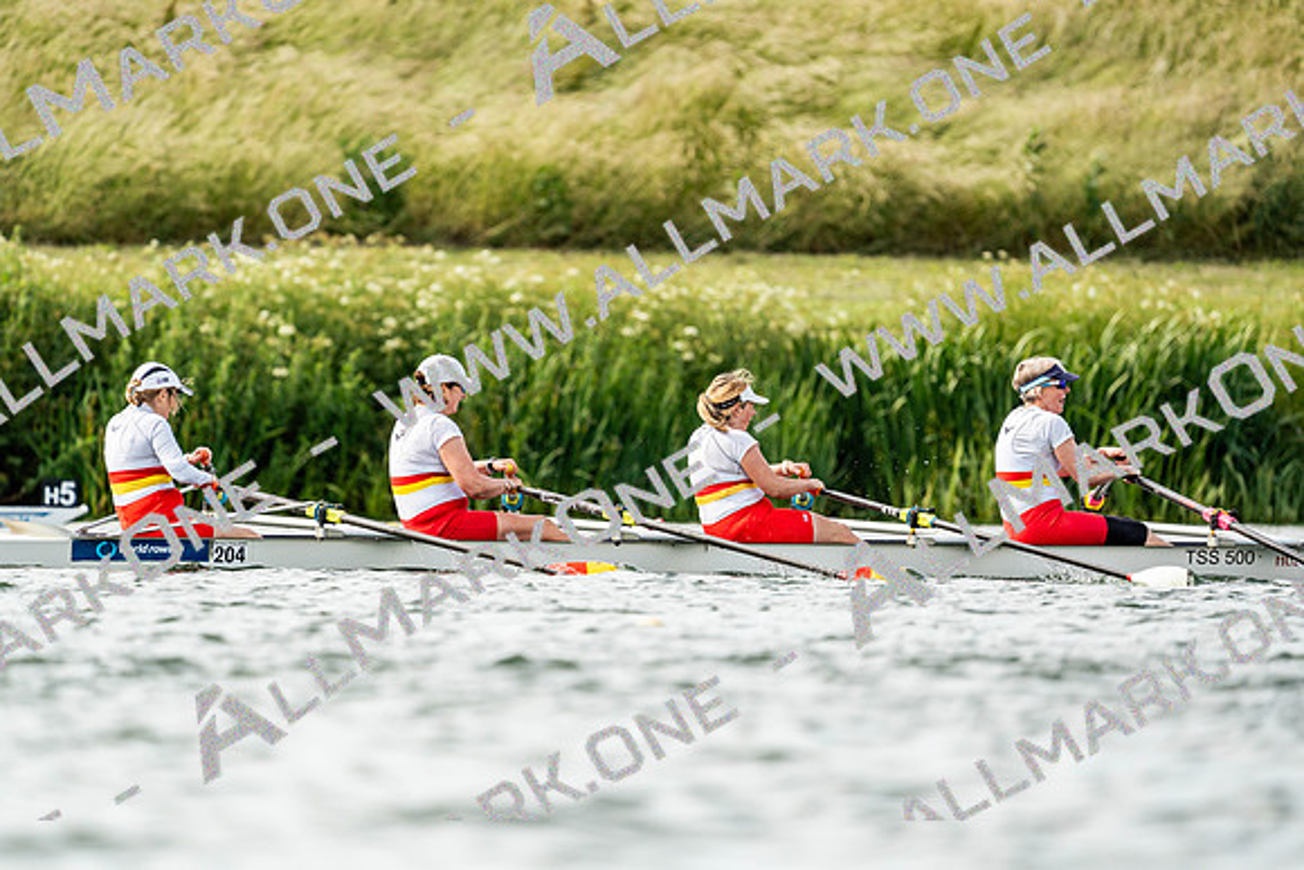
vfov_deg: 2.6
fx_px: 19383
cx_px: 652
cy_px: 435
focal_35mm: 535
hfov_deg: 3.9
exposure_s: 1/2000
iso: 500
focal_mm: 535
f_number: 6.3
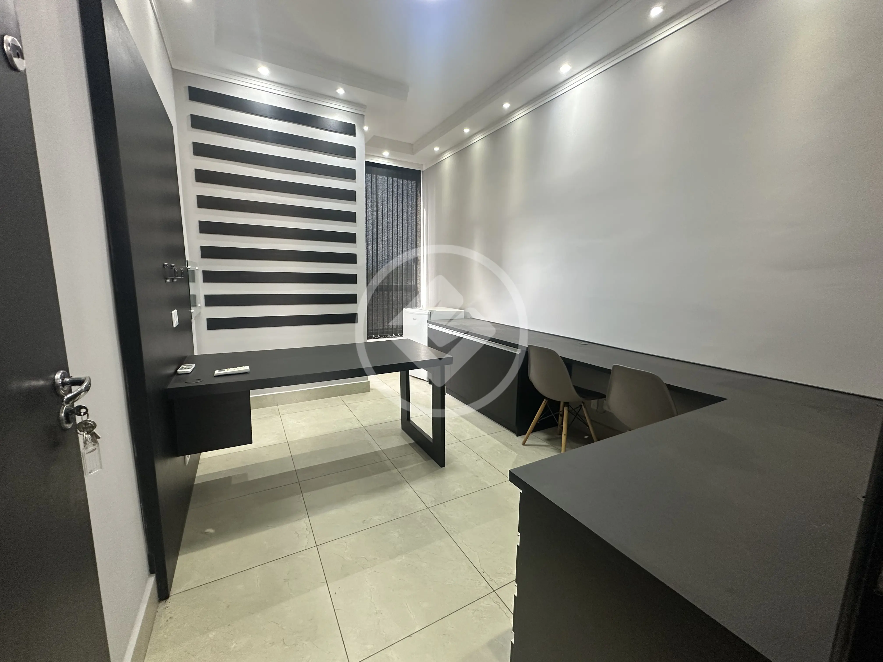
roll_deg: -1.6
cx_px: 442
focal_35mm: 14
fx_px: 357
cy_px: 331
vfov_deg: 85.7
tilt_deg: -8.6
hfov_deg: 102.1
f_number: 2.2
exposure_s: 1/60
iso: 200
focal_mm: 2.22
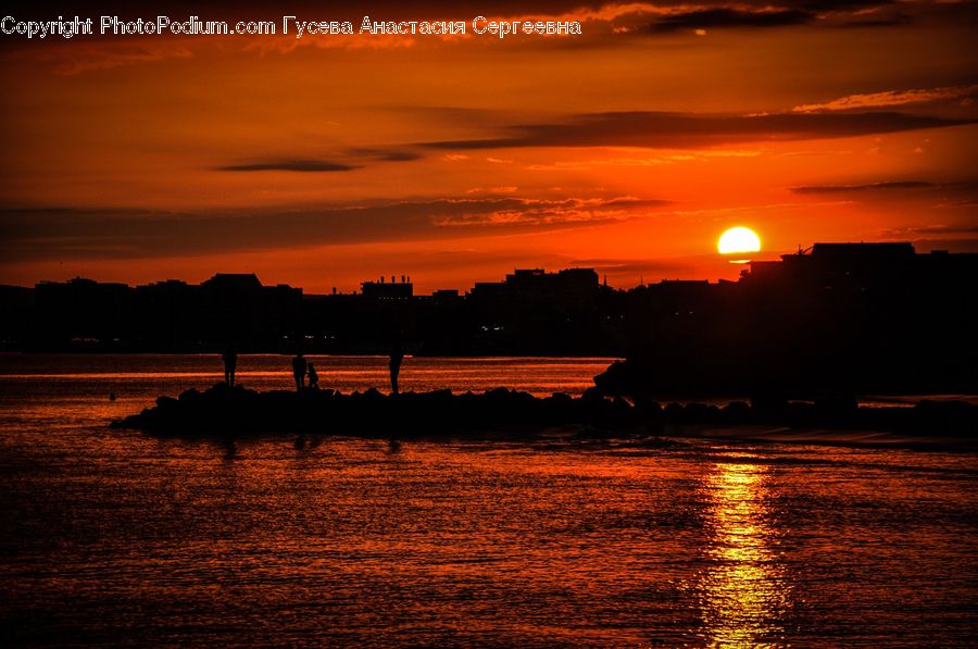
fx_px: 4272
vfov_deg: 8.7
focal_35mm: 158
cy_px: 324
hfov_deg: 13.1
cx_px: 489
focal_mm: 105
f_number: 5.6
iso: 100
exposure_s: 1/250
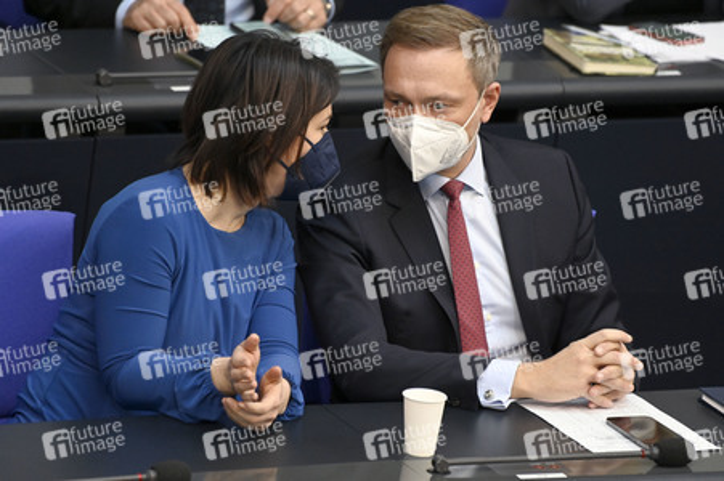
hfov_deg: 4.5
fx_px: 9244
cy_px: 240
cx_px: 362
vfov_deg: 3.0
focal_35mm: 460
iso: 8000
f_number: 5.6
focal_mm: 460
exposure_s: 1/400
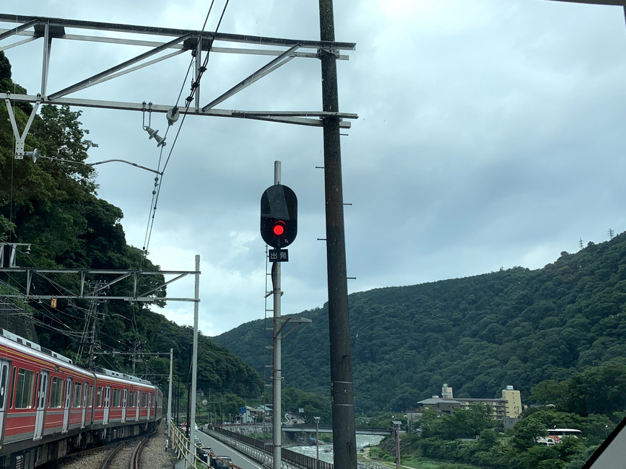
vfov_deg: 39.6
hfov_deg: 50.8
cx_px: 235
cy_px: 239
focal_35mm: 36
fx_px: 651
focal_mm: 4.25
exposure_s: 1/683
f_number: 1.8
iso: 25
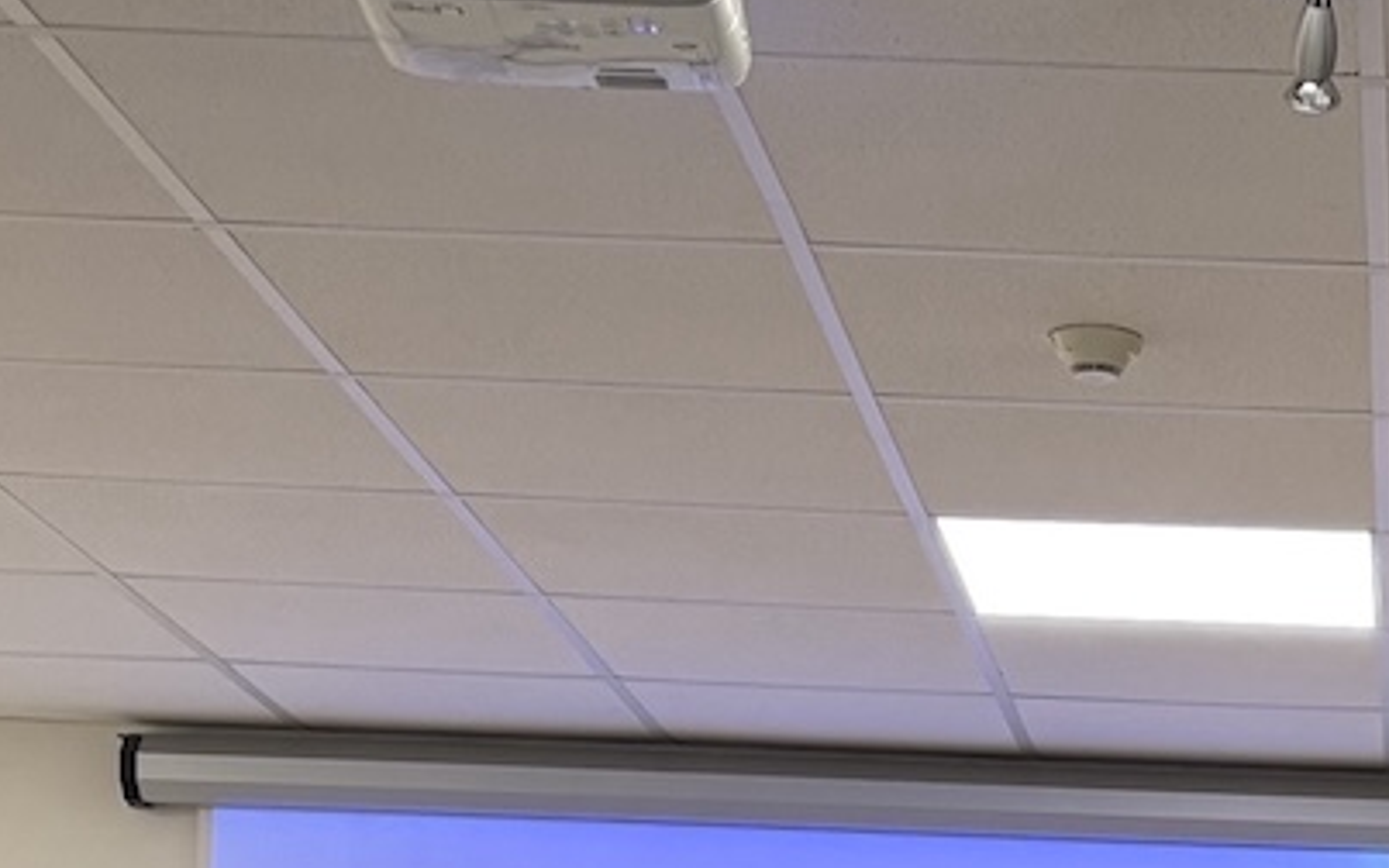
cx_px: 1537
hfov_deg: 16.4
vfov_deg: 10.0
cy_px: 1643
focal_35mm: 123
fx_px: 4657
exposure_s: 1/100
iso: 125
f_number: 1.6
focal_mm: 5.96
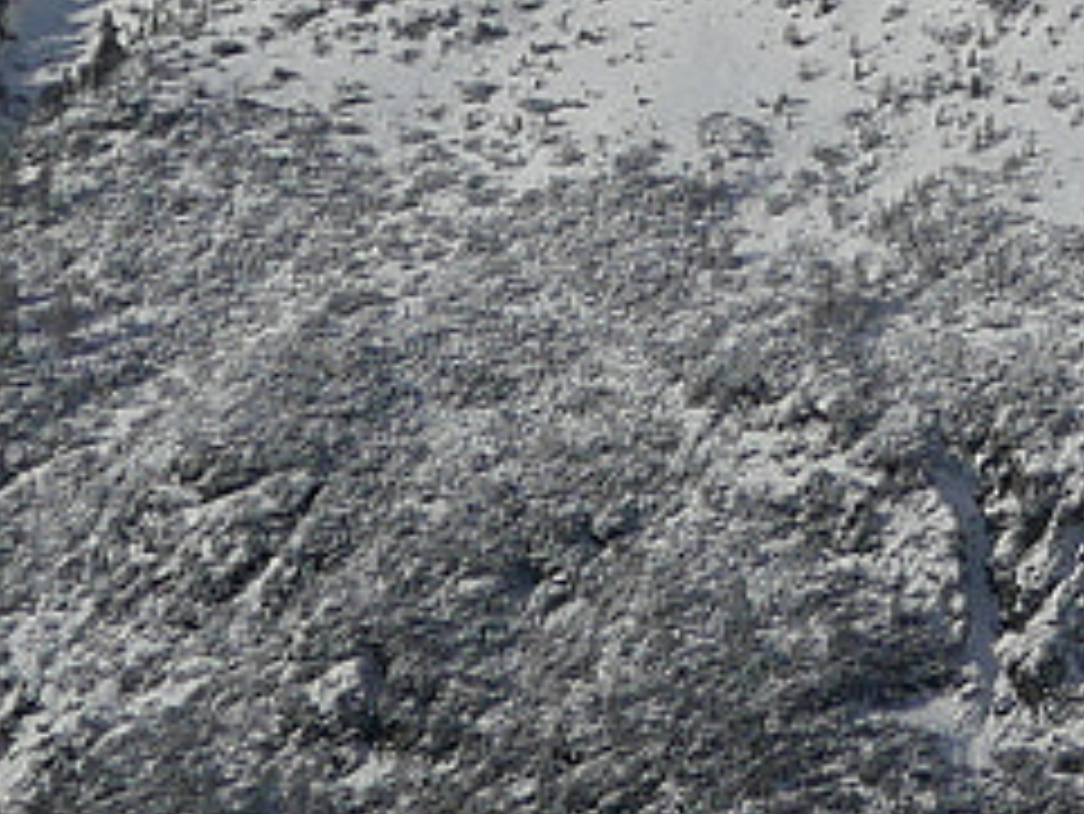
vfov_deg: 7.7
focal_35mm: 186
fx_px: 5827
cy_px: -796
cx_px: 1273
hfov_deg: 10.5
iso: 200
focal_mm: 14
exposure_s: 1/6400
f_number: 4
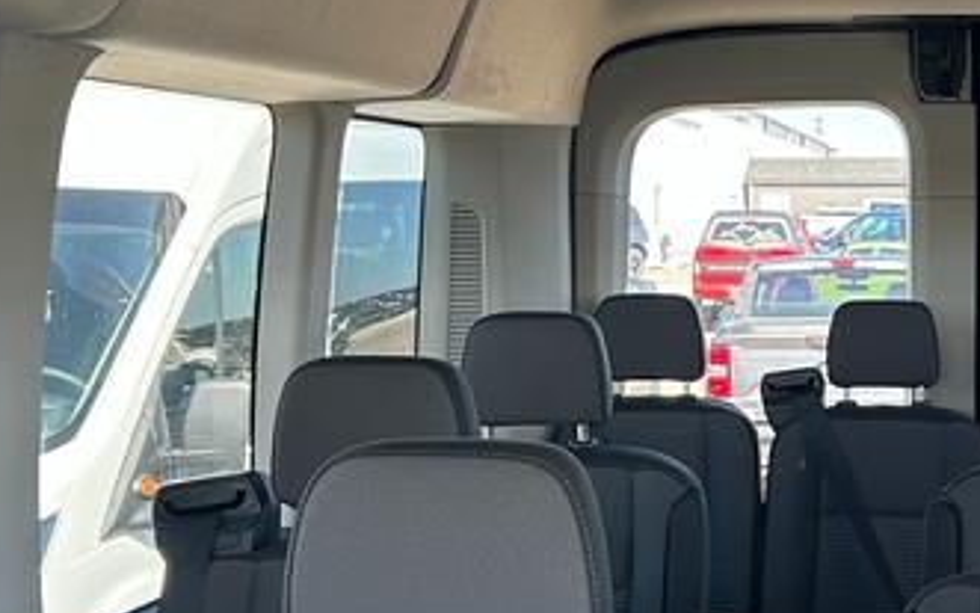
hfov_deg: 24.9
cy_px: 361
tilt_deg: -2.7
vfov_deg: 16.3
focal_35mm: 80
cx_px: 924
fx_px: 2137
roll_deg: +0.4
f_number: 1.5
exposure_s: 1/121
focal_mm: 5.7
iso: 64
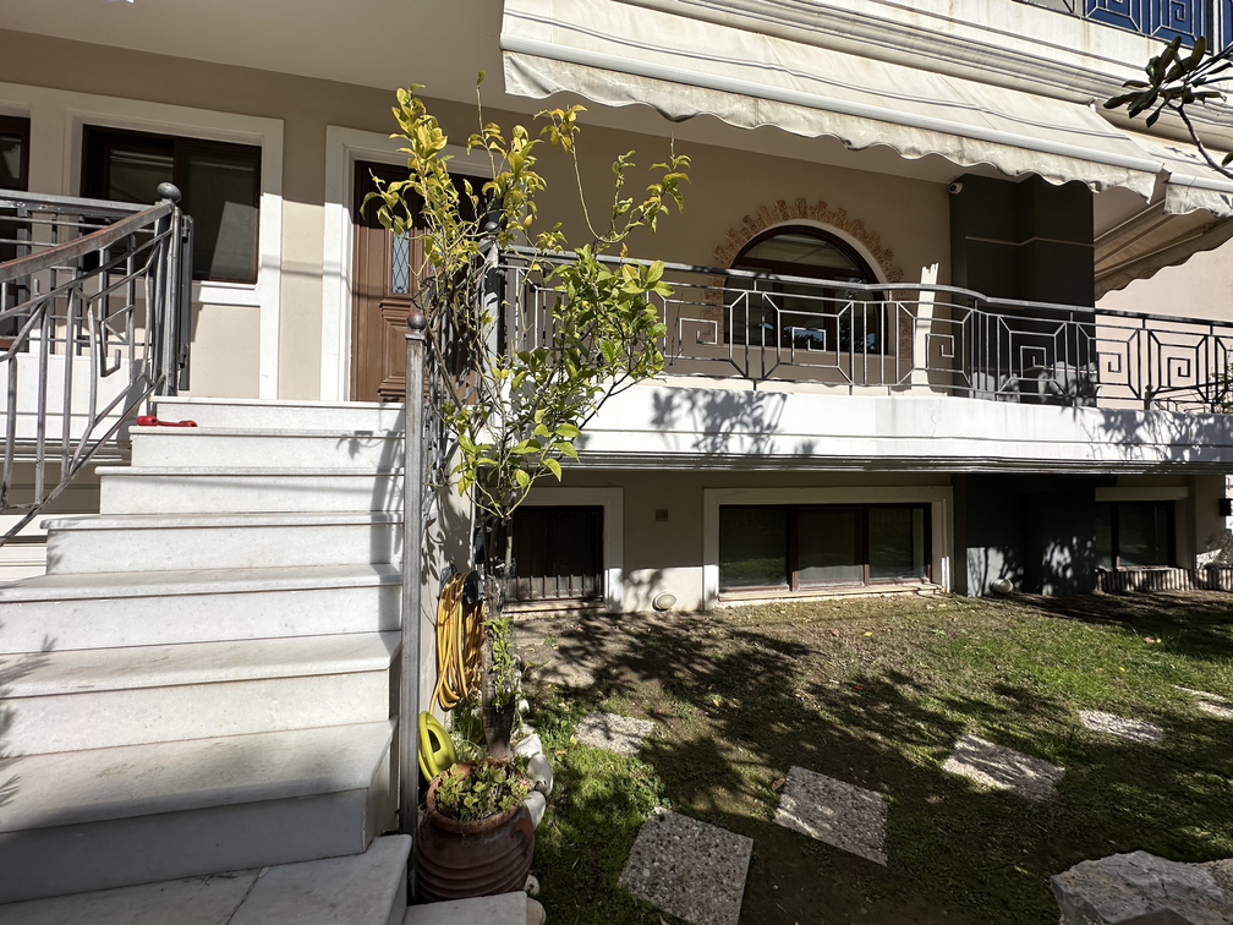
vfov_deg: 85.7
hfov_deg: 102.1
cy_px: 462
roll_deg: -0.7
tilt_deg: +1.4
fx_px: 499
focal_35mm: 14
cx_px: 616
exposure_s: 1/3509
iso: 50
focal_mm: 2.22
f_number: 2.2
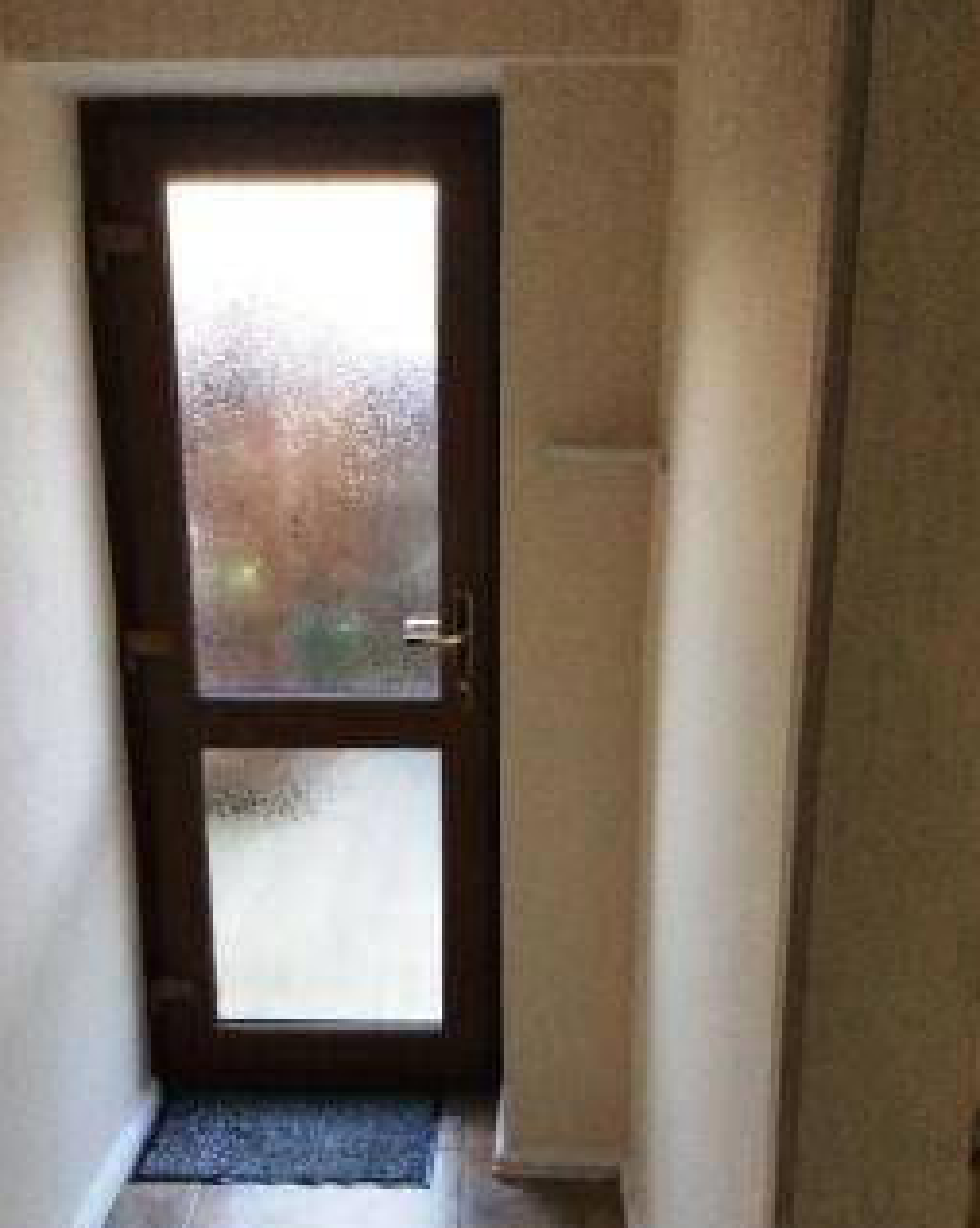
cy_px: 831
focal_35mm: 43
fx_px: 1561
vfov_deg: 42.3
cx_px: 473
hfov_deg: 34.8
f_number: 2.4
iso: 200
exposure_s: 1/25
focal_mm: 3.3
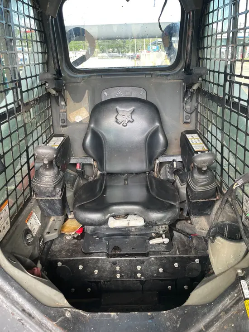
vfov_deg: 67.3
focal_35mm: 26
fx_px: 249
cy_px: 166
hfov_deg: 53.1
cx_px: 124
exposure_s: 1/121
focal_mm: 4.2
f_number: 1.6
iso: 40
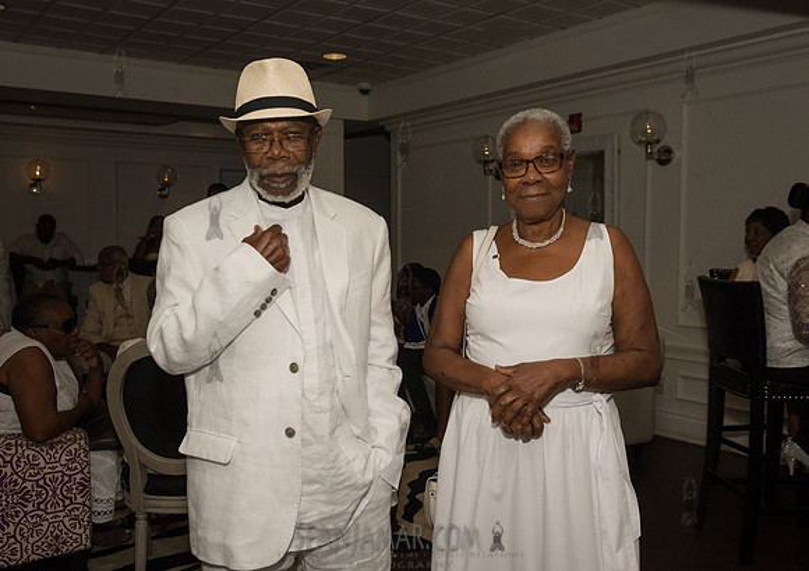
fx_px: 804
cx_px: 374
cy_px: 290
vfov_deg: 39.0
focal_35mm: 35
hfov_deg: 53.3
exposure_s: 1/1000
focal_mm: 28
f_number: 4
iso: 1600
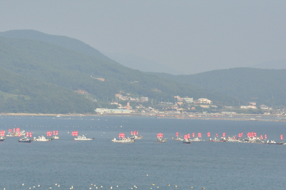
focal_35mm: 300
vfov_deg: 4.6
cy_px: 95
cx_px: 143
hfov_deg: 6.9
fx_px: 2380
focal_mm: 200
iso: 2500
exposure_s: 1/4000
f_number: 9
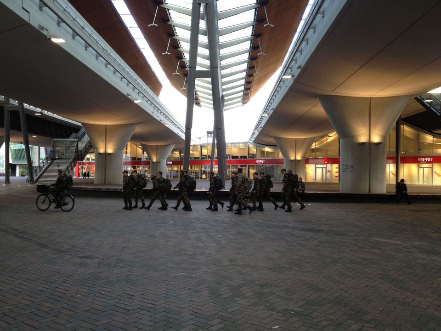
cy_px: 166
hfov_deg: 52.6
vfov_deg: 40.7
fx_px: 446
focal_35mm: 35
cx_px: 220
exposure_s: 1/40
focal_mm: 4.28
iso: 64
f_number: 2.4
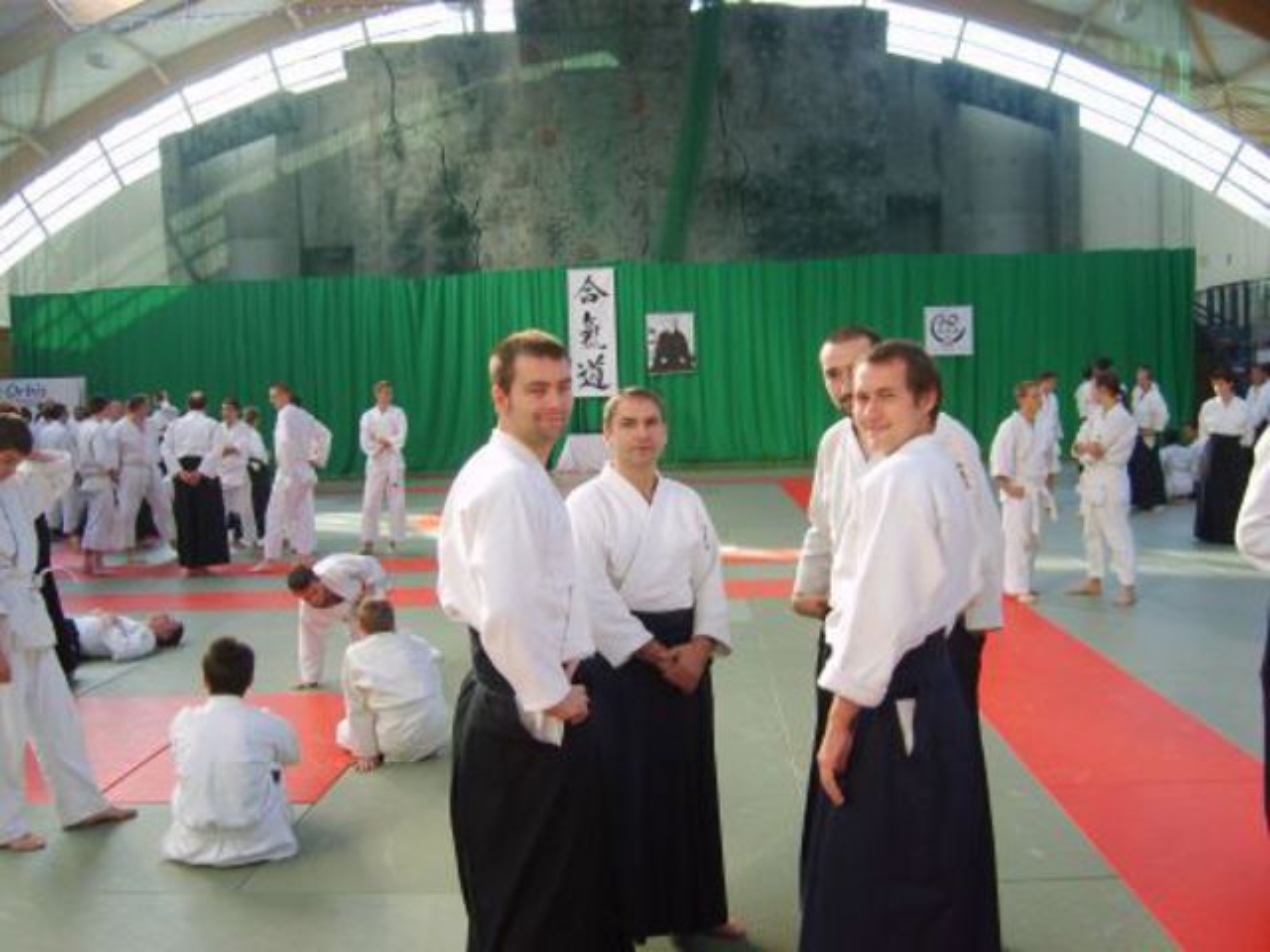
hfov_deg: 52.6
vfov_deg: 40.7
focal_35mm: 35
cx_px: 635
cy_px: 476
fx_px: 1284
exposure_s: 1/45
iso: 50
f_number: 2.8
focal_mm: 5.8
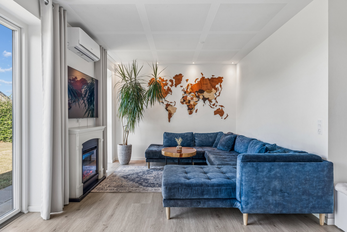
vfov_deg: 57.2
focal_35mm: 22
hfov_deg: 78.6
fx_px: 212
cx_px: 174
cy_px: 116
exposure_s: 1/6
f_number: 10
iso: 200
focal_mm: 22
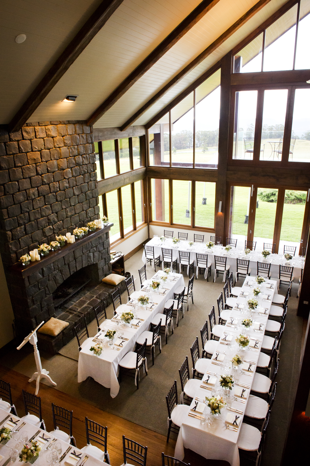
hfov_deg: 53.1
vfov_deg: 73.8
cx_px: 155
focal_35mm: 24
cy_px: 233
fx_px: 310
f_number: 7.1
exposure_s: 1/60
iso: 2800
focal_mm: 24
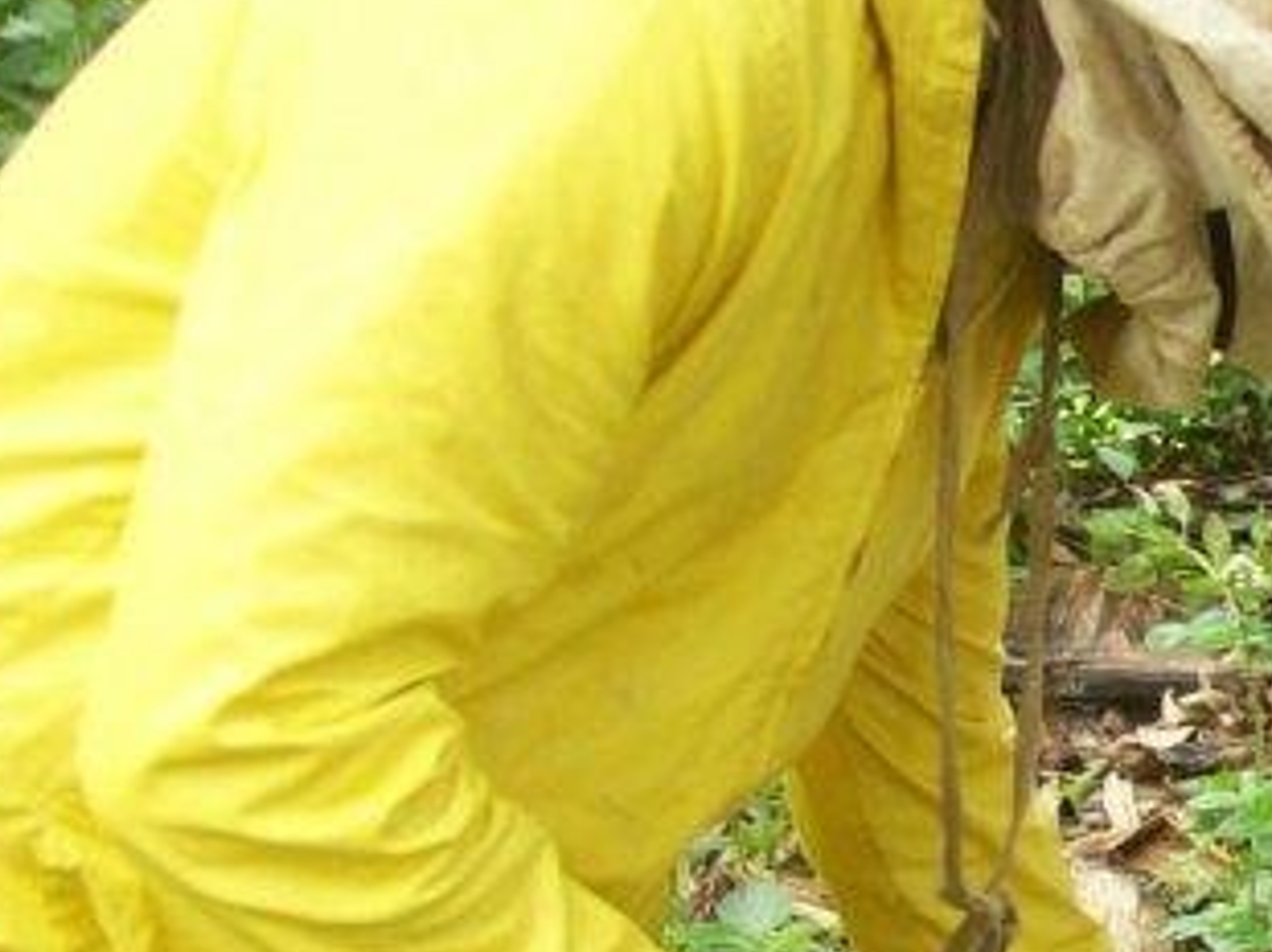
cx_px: 1777
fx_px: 4369
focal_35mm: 119
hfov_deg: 15.5
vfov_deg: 12.2
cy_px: 1048
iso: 80
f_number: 2.7
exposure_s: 1/80.8
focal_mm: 6
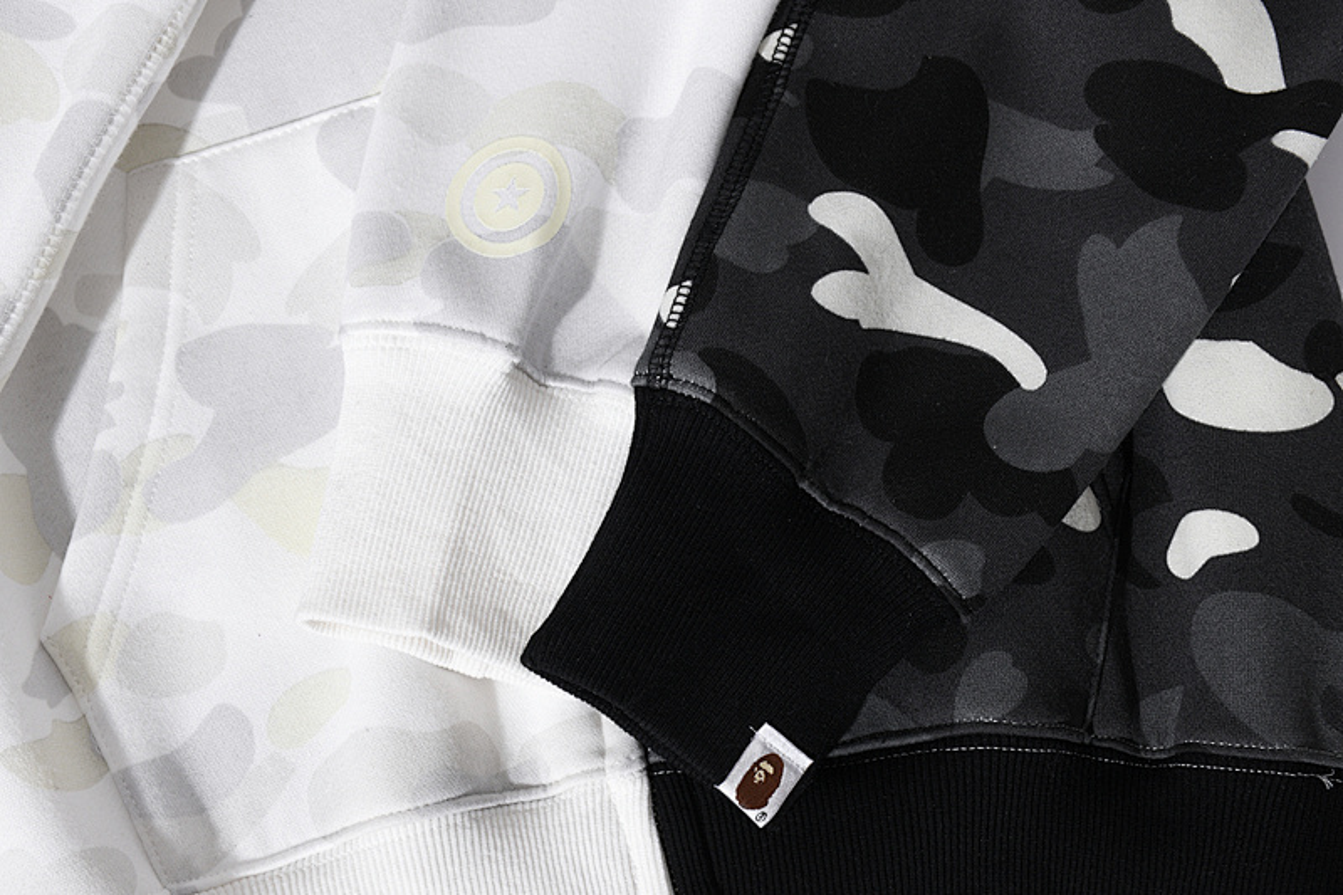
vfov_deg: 21.6
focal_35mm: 63
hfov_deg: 31.9
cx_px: 672
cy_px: 448
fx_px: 2350
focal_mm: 42
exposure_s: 1/100
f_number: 9
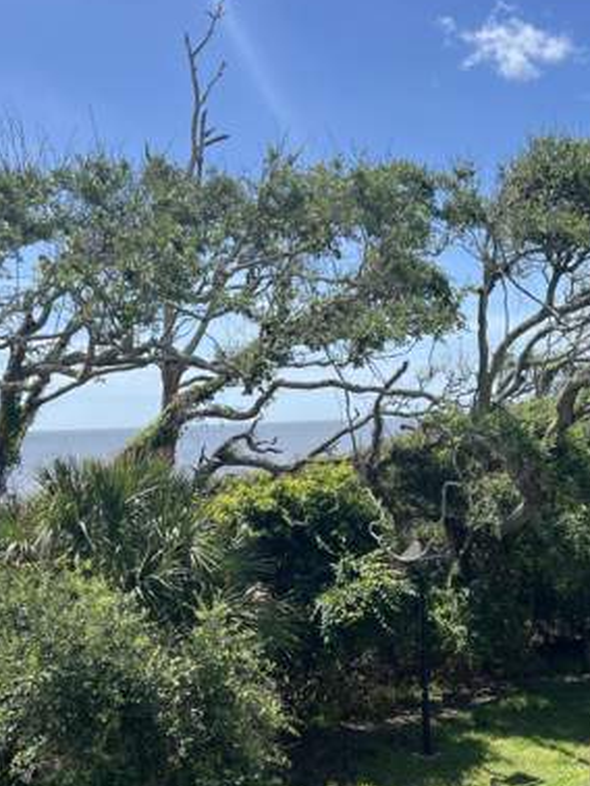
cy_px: 503
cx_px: 324
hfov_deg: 32.9
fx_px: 999
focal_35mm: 44
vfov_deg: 42.5
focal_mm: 5.7
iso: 50
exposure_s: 1/3356
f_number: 1.5
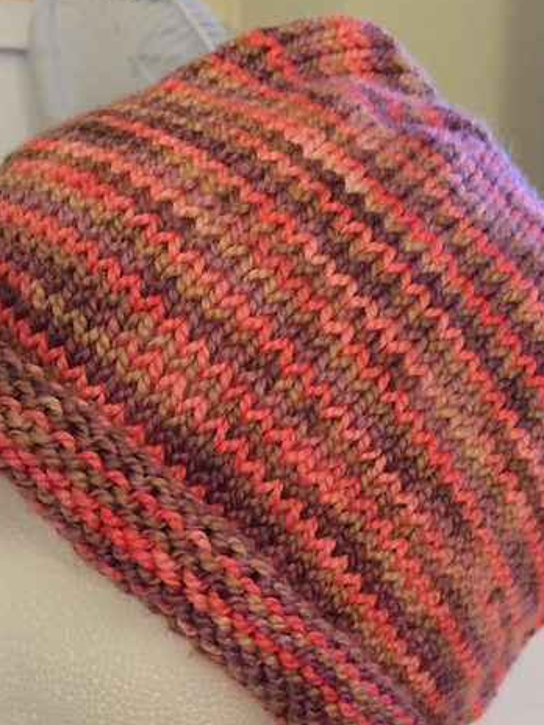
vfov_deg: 46.4
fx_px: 838
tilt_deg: -20.1
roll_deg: +1.9
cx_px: 261
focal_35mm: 40
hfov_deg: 36.0
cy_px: 453
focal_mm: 4.15
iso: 500
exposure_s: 1/15
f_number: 2.2
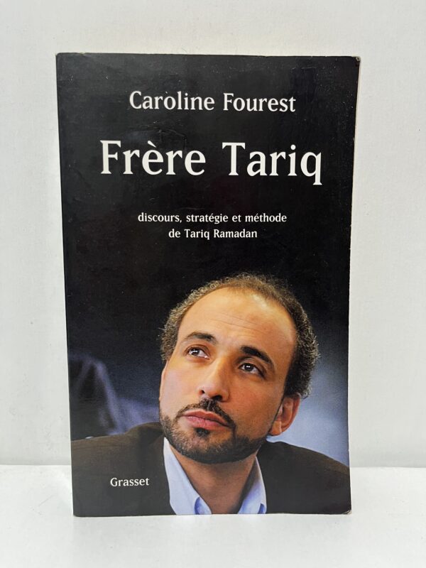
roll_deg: -0.6
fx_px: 427
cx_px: 213
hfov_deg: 53.1
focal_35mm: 26
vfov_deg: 67.3
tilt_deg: -12.8
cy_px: 284
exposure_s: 1/50
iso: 200
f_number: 1.6
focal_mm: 5.1
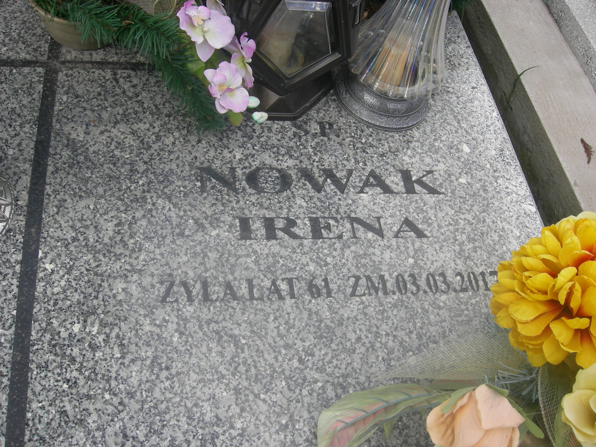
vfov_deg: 39.7
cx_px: 298
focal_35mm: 36
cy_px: 224
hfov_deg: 51.4
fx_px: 620
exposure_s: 1/130
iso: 64
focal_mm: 7.5
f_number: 4.8
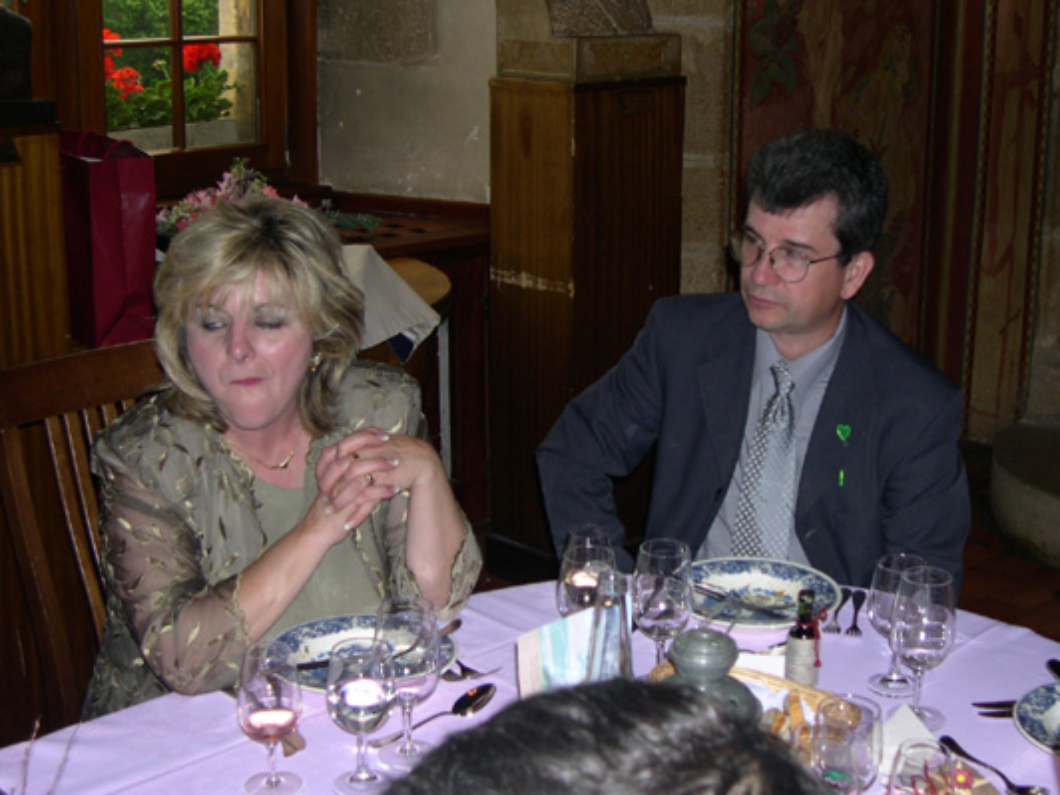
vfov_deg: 27.5
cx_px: 596
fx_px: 1623
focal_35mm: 53
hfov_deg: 36.1
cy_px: 351
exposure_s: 1/60
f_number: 3.1
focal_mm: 10.1
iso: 133
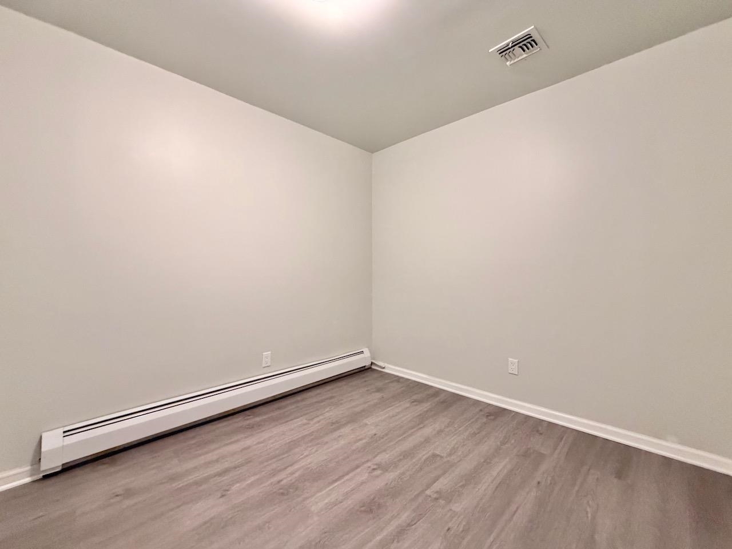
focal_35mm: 14
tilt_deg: -0.5
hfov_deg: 102.1
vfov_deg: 85.7
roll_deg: -0.1
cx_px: 366
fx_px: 296
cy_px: 274
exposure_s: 1/60
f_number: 2.2
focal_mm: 2.22
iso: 640
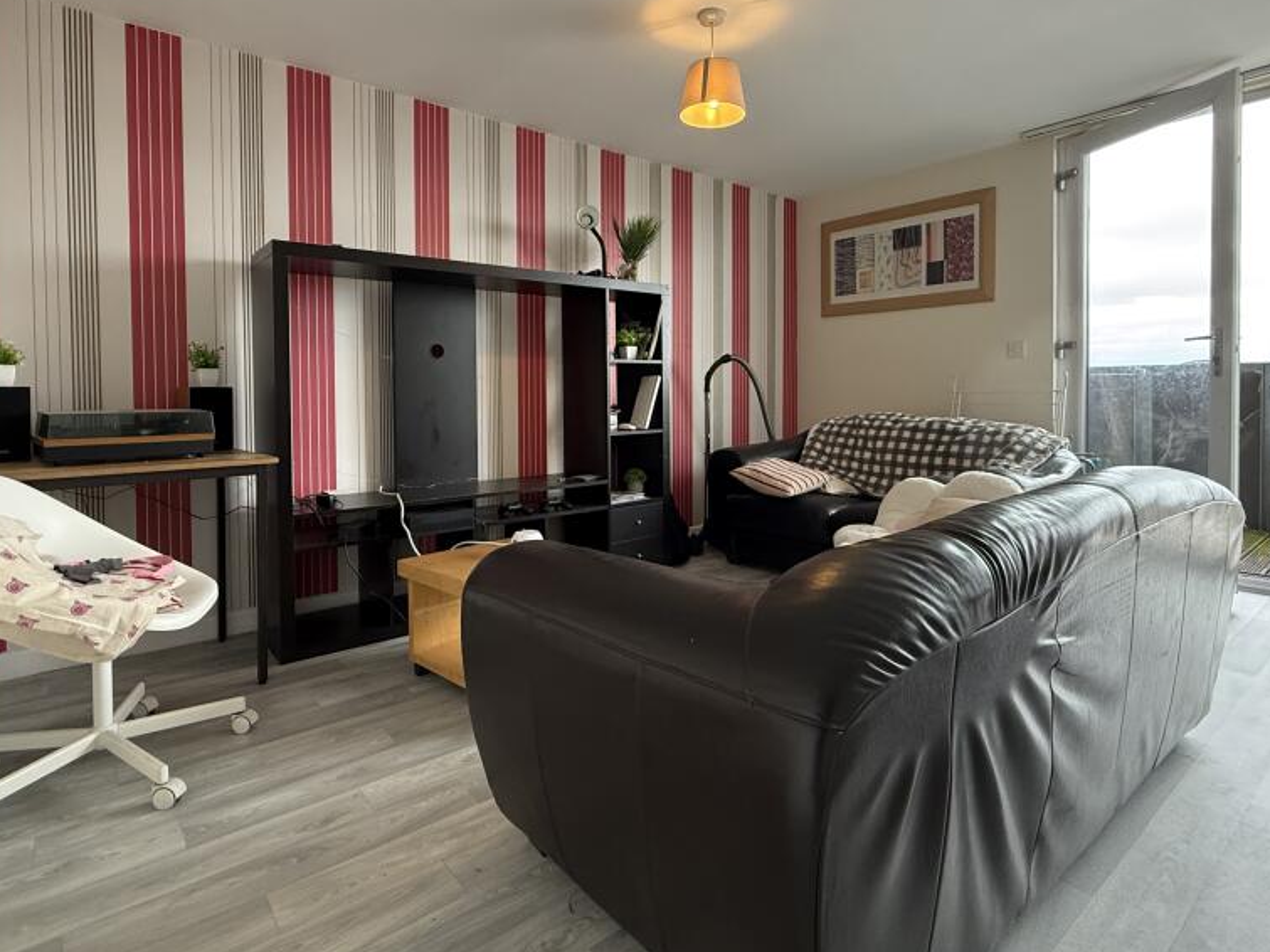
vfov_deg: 68.3
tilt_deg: -1.1
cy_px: 405
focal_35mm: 19
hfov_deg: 84.7
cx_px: 632
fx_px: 697
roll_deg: +1.0
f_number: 2.2
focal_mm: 2.22
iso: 320
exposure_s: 1/82
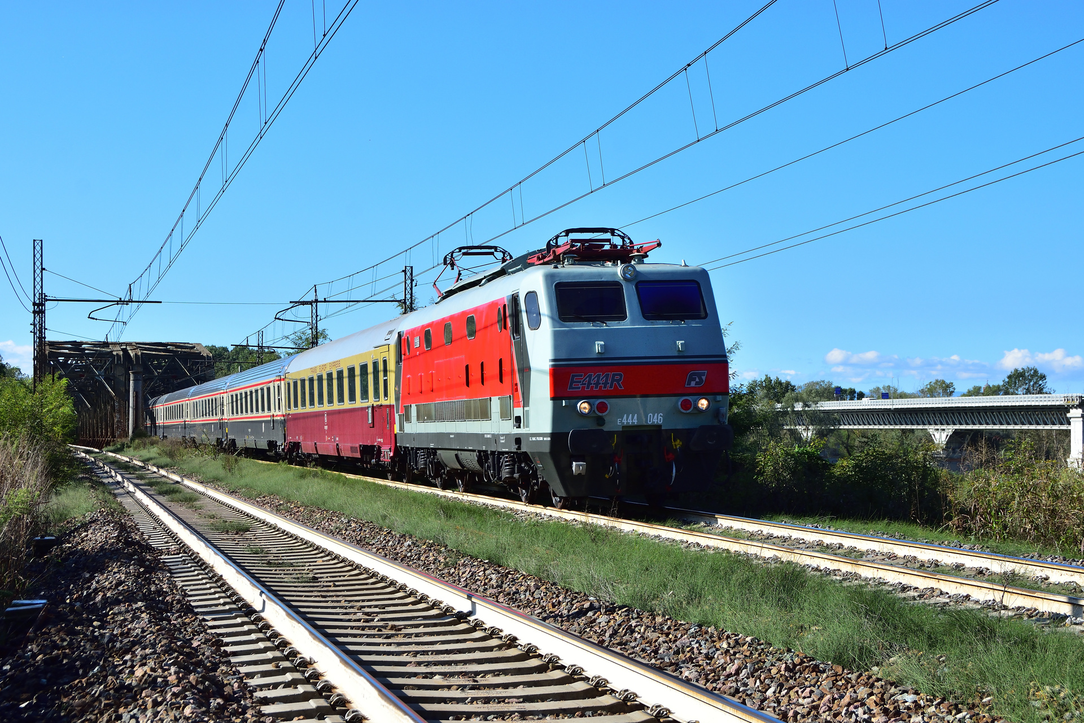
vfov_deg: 20.6
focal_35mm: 66
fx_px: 1987
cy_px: 362
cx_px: 542
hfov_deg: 30.5
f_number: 6.3
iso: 250
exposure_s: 1/800
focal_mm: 44
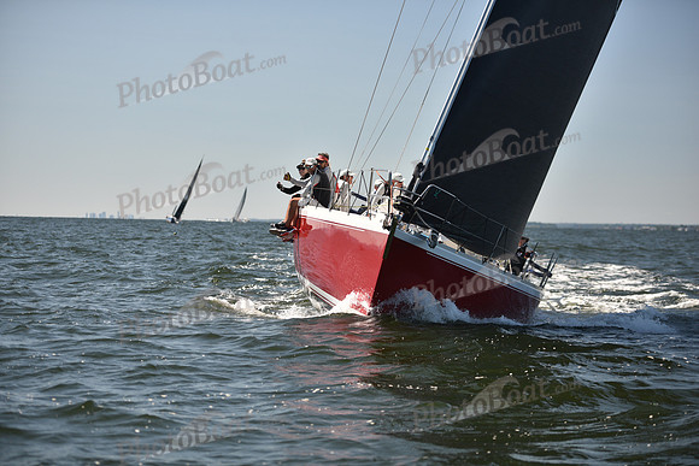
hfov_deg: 21.5
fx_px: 1845
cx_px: 350
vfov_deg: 14.4
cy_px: 233
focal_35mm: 95
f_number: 2.8
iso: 250
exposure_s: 1/1600
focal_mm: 95
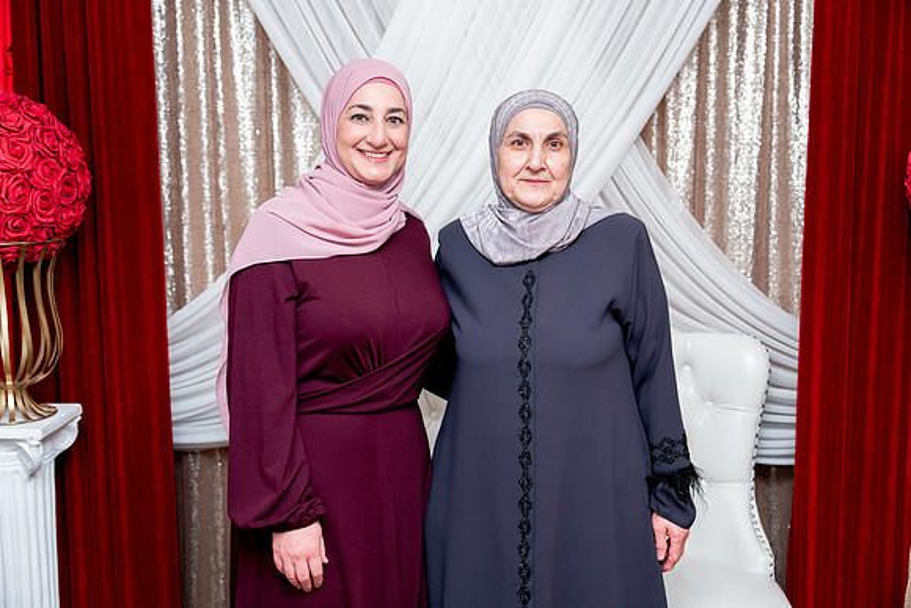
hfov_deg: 46.4
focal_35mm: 42
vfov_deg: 31.9
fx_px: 1063
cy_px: 304
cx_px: 456
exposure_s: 1/160
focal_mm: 42
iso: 1600
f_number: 2.8
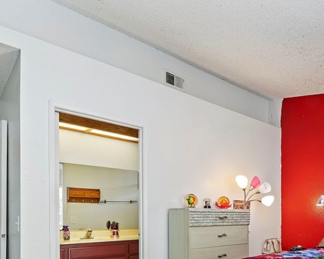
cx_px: 286
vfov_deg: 49.5
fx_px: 259
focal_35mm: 27
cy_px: 214
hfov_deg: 56.2
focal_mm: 14
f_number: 10
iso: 500
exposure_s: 1/2
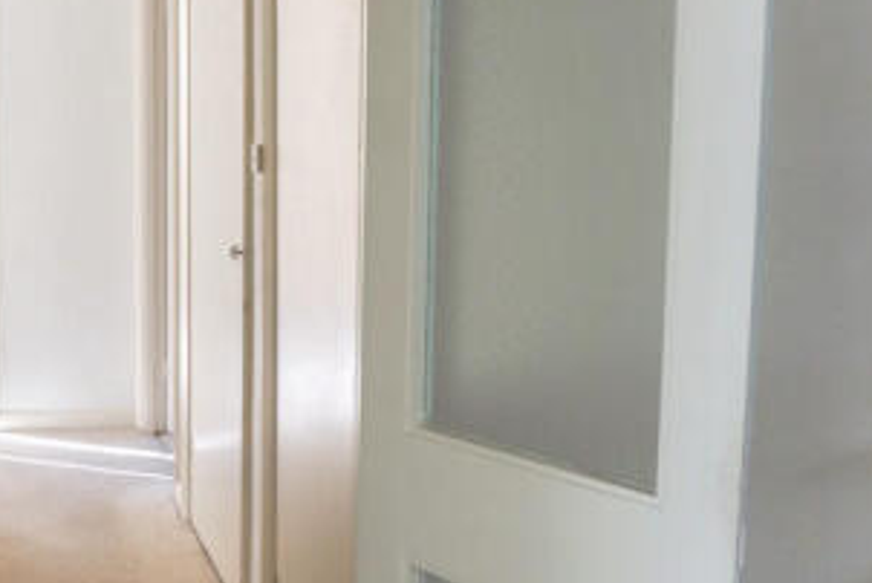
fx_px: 1261
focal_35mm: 52
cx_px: 10
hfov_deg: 34.8
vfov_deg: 25.9
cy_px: 198
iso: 160
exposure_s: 1/30
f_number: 4
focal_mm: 16
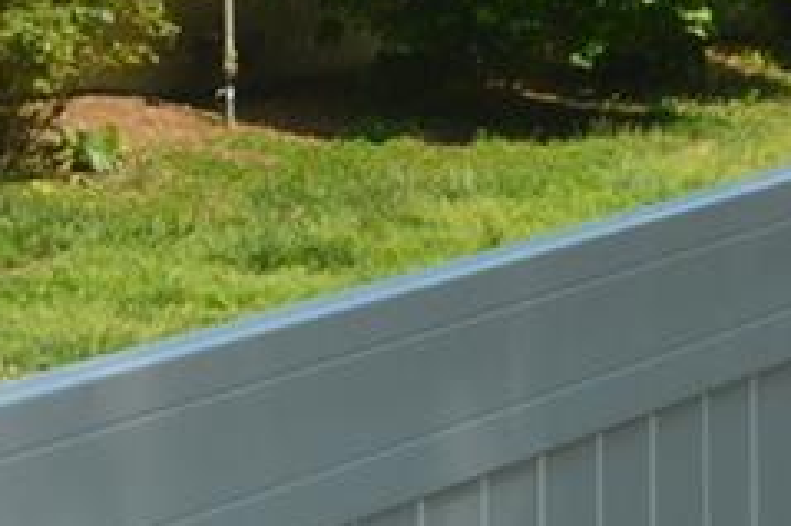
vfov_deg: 6.7
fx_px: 4372
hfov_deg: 9.7
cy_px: -453
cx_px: -688
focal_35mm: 199
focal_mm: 31
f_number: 10
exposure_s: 1/200
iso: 100
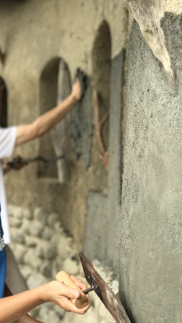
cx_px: 45
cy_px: 177
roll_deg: +1.3
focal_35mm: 72
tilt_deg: -4.2
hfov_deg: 16.7
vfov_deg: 29.3
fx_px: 617
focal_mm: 6.6
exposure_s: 1/132
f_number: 2.8
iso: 20
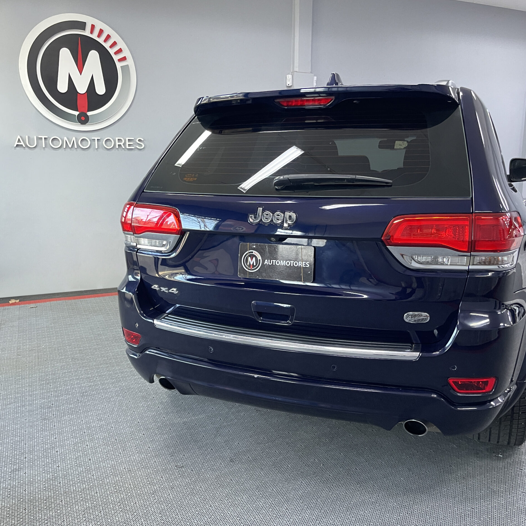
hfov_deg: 54.0
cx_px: 261
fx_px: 516
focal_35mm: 30
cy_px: 259
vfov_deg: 54.0
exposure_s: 1/40
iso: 640
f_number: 1.6
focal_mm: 5.1
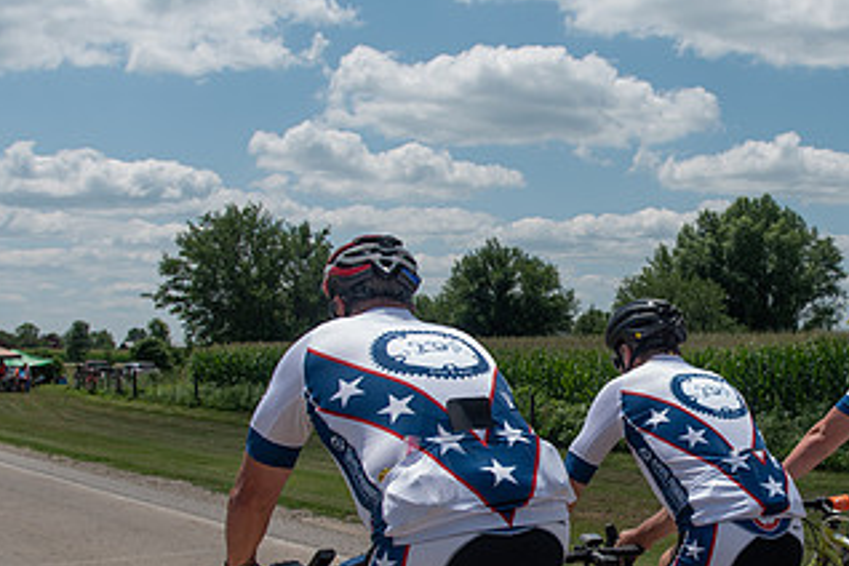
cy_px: 410
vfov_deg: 24.0
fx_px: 1321
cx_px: 668
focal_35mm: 56
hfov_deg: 34.6
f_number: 6.3
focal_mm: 30
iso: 200
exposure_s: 1/640
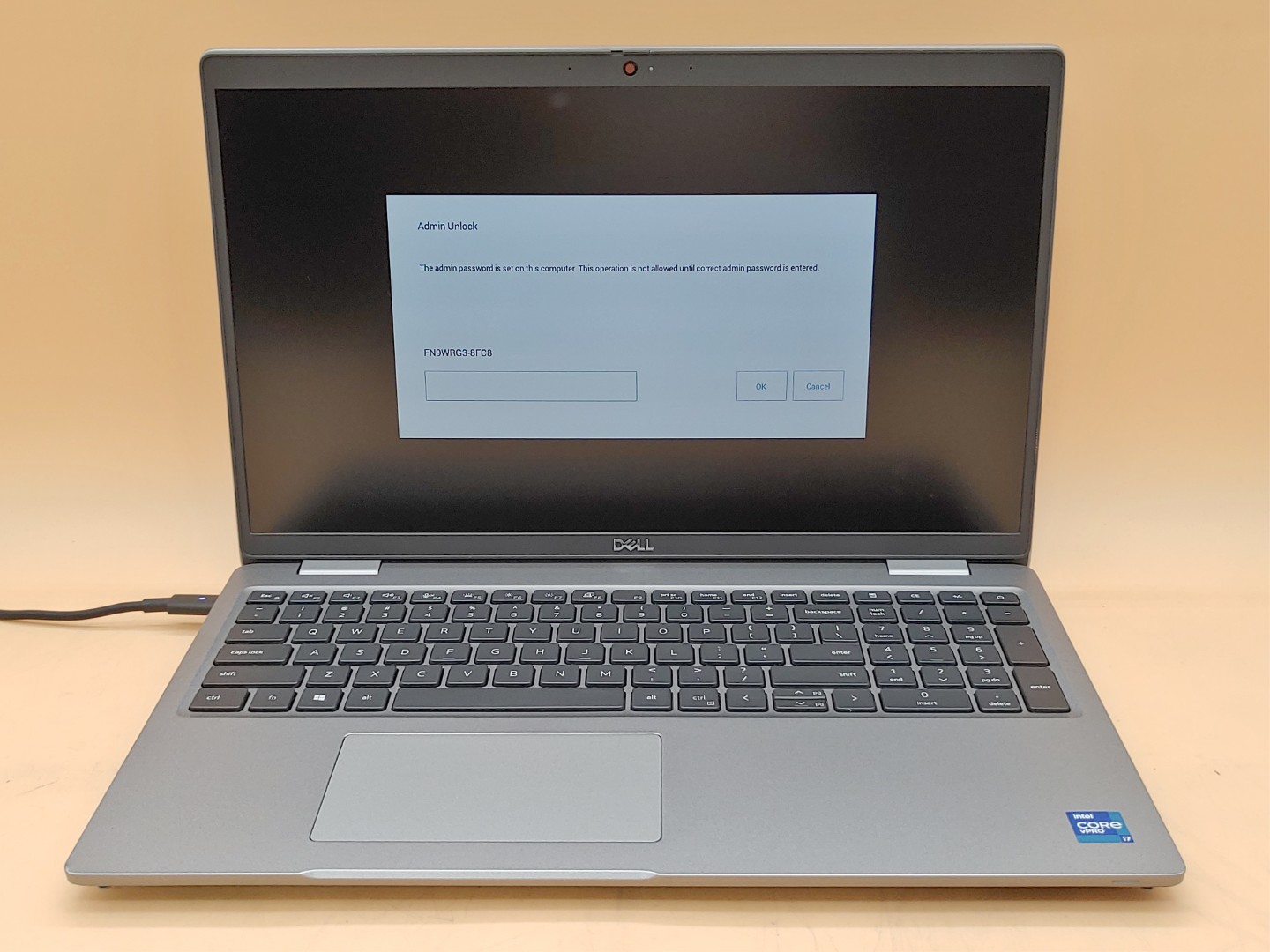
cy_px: 476
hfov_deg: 45.8
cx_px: 635
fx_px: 1504
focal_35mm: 41
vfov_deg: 35.1
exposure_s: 1/66
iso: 50
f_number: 1.8
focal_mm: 4.36
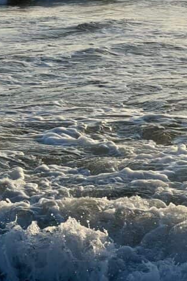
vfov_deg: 11.8
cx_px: -26
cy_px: -11
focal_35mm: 172
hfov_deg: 7.9
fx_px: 1340
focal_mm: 9
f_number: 2.8
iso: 32
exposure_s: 1/1014
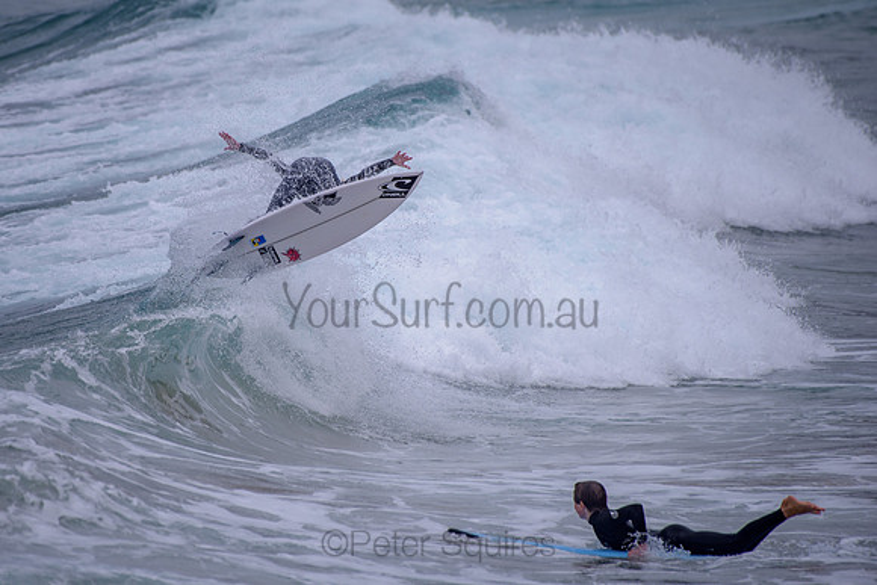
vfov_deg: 2.2
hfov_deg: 3.4
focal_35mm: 613
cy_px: 226
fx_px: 14937
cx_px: 343
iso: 90
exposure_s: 1/2000
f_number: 5.6
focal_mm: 500
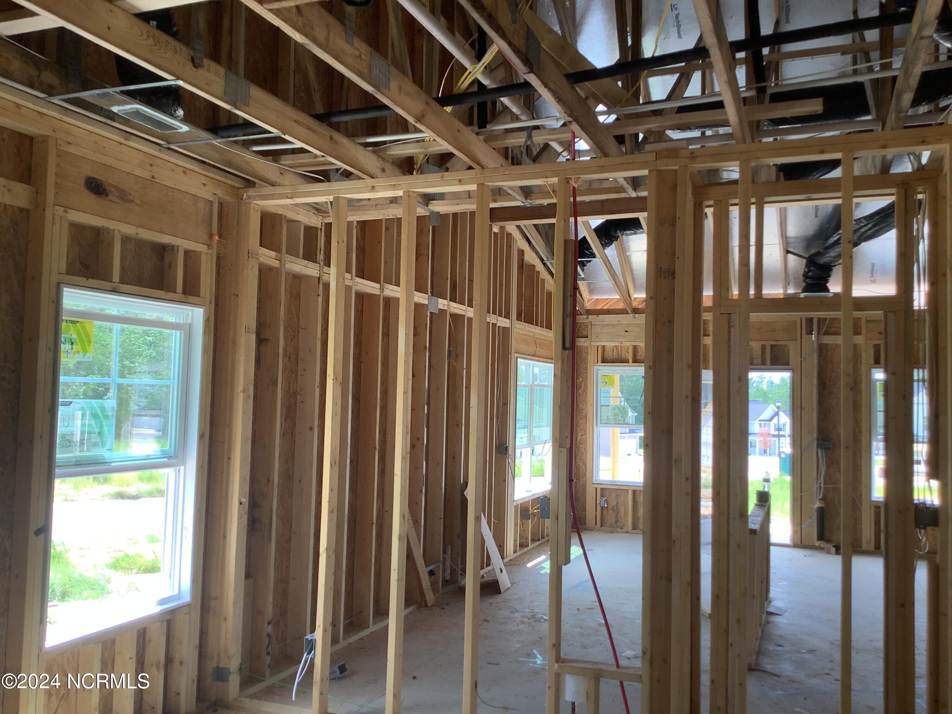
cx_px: 476
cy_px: 357
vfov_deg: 45.4
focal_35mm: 31
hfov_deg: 58.4
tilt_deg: +5.0
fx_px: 853
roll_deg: -1.5
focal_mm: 3.3
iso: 50
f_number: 2.4
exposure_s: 1/120
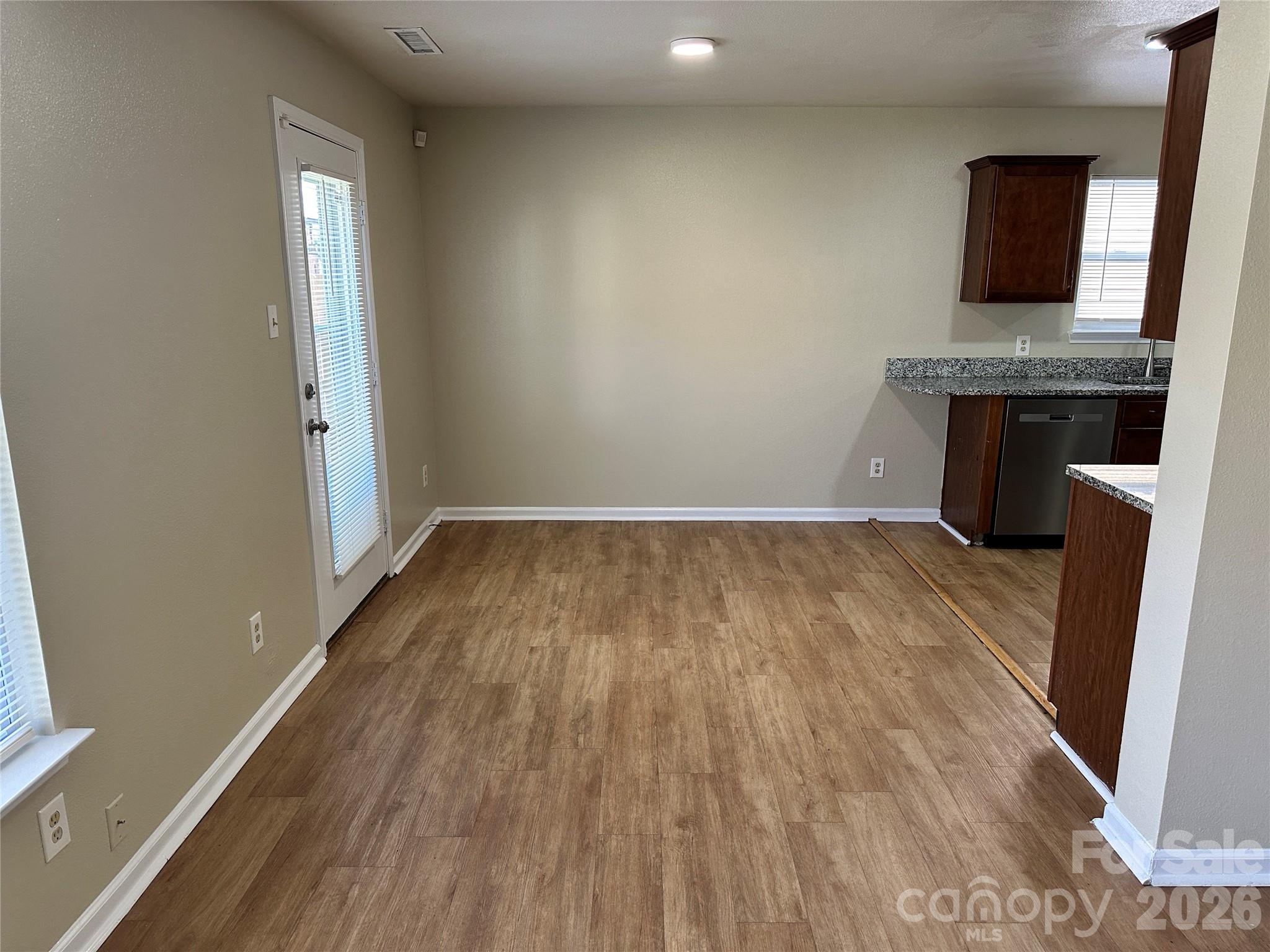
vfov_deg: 56.8
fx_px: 881
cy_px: 476
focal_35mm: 24
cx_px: 635
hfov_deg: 71.6
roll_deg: +0.3
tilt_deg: -12.5
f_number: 1.78
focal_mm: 6.86
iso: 200
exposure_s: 1/121
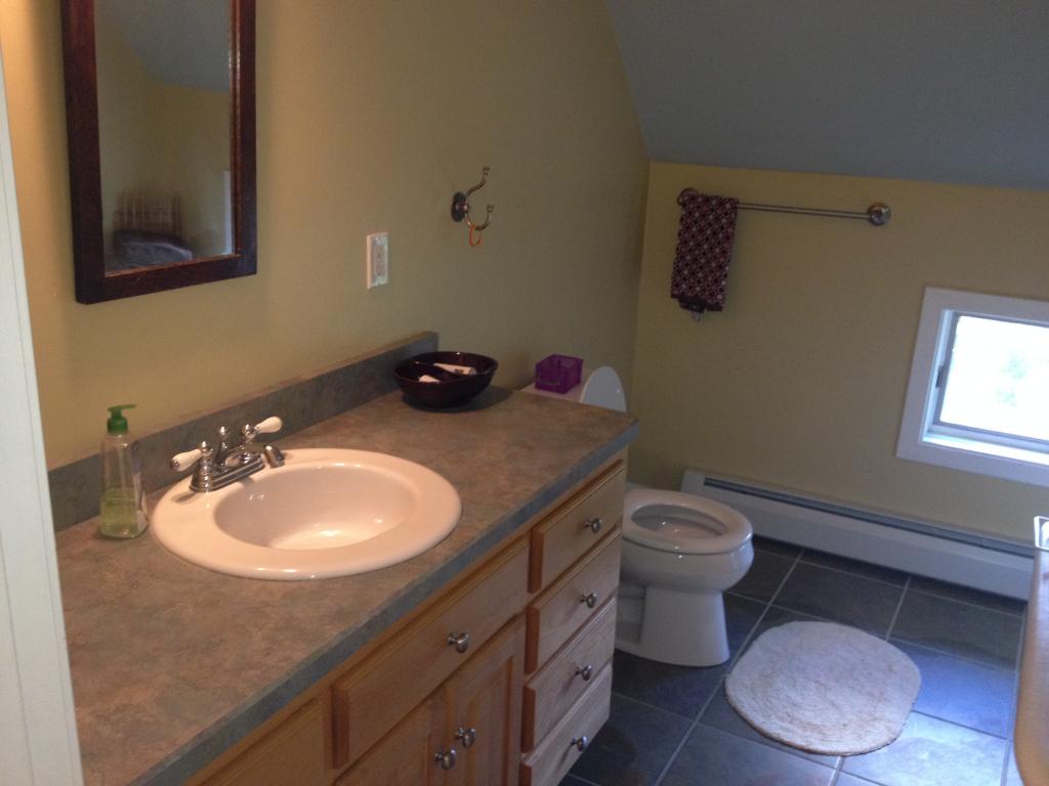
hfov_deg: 52.6
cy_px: 393
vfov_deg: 40.7
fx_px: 1061
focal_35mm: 35
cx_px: 524
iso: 200
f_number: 2.4
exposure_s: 1/20
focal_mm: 4.28
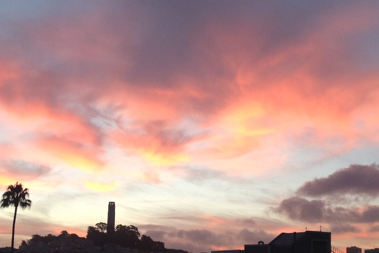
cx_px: 176
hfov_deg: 28.8
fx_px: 737
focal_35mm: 70
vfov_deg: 19.3
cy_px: 195
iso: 64
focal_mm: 4.28
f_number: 2.4
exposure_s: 1/60
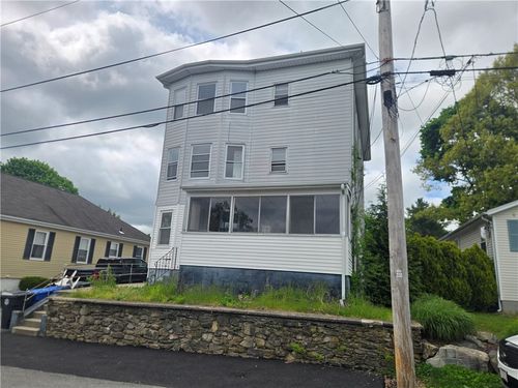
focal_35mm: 23
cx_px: 259
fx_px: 344
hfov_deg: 73.9
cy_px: 194
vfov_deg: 58.9
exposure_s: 1/1973
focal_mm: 5.4
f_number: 1.8
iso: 25
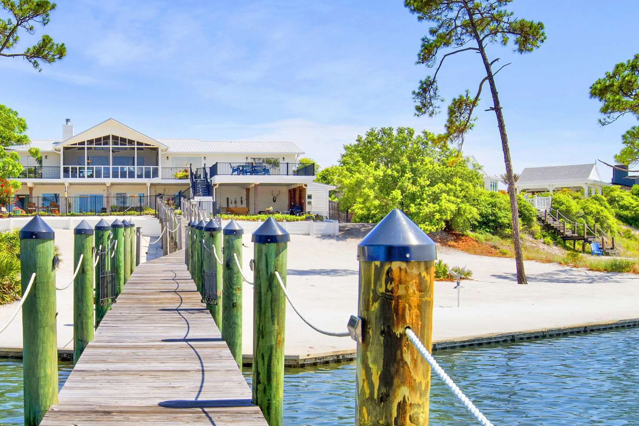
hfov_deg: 42.8
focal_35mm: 44
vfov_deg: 30.5
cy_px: 234
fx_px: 781
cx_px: 145
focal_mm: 21
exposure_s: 1/800
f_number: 11
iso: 200
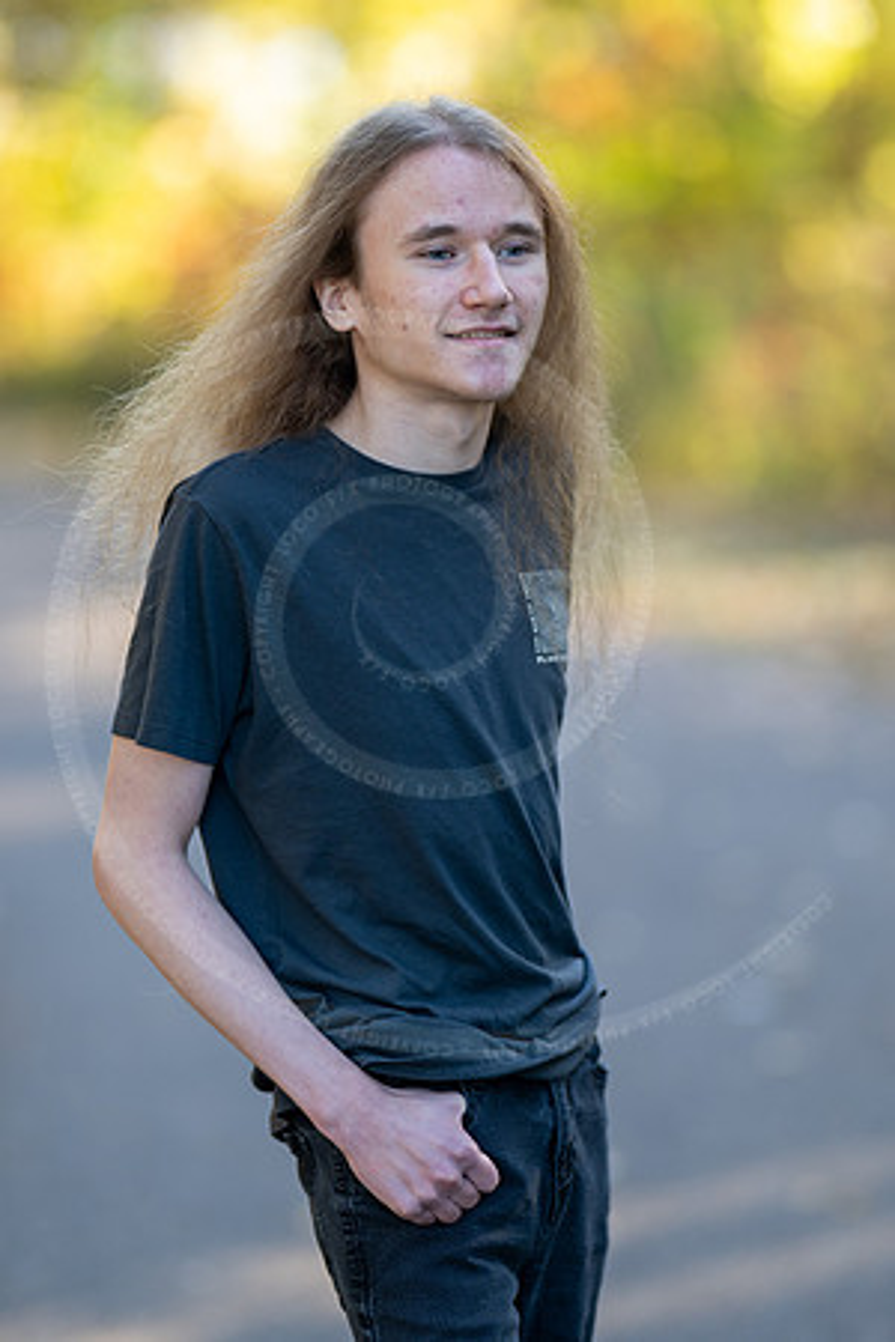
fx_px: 4736
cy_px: 671
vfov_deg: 16.1
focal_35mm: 127
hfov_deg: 10.8
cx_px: 448
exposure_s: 1/640
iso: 200
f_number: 1.2
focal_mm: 85
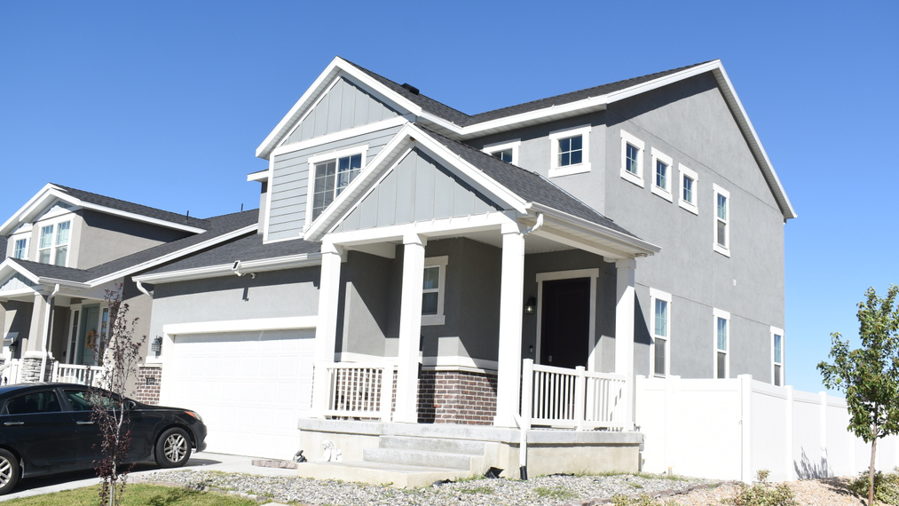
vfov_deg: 32.4
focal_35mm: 37
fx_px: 871
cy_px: 282
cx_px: 452
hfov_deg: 54.6
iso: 100
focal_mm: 23
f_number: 8
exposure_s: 1/320
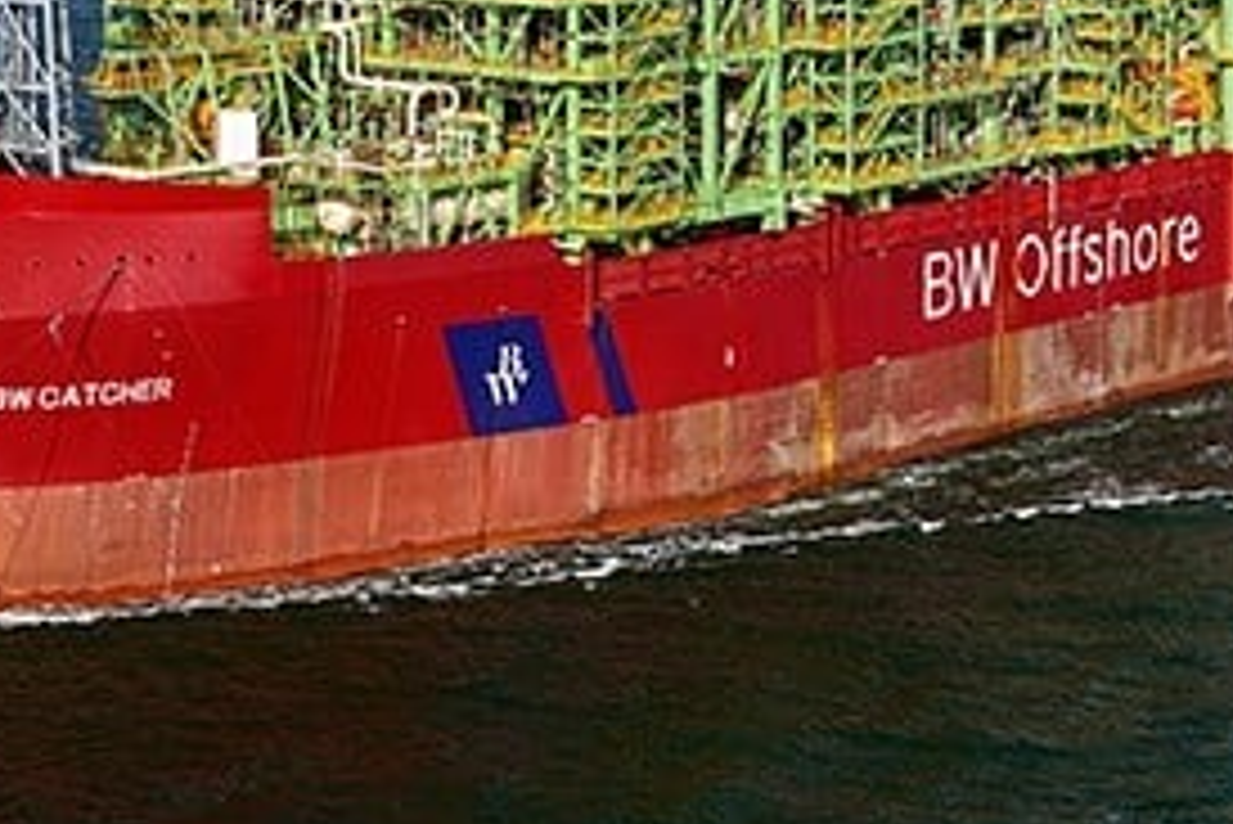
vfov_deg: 12.1
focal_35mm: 112
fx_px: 3838
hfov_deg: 18.3
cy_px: -36
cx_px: 652
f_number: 8
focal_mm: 48
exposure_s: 1/400
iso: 400
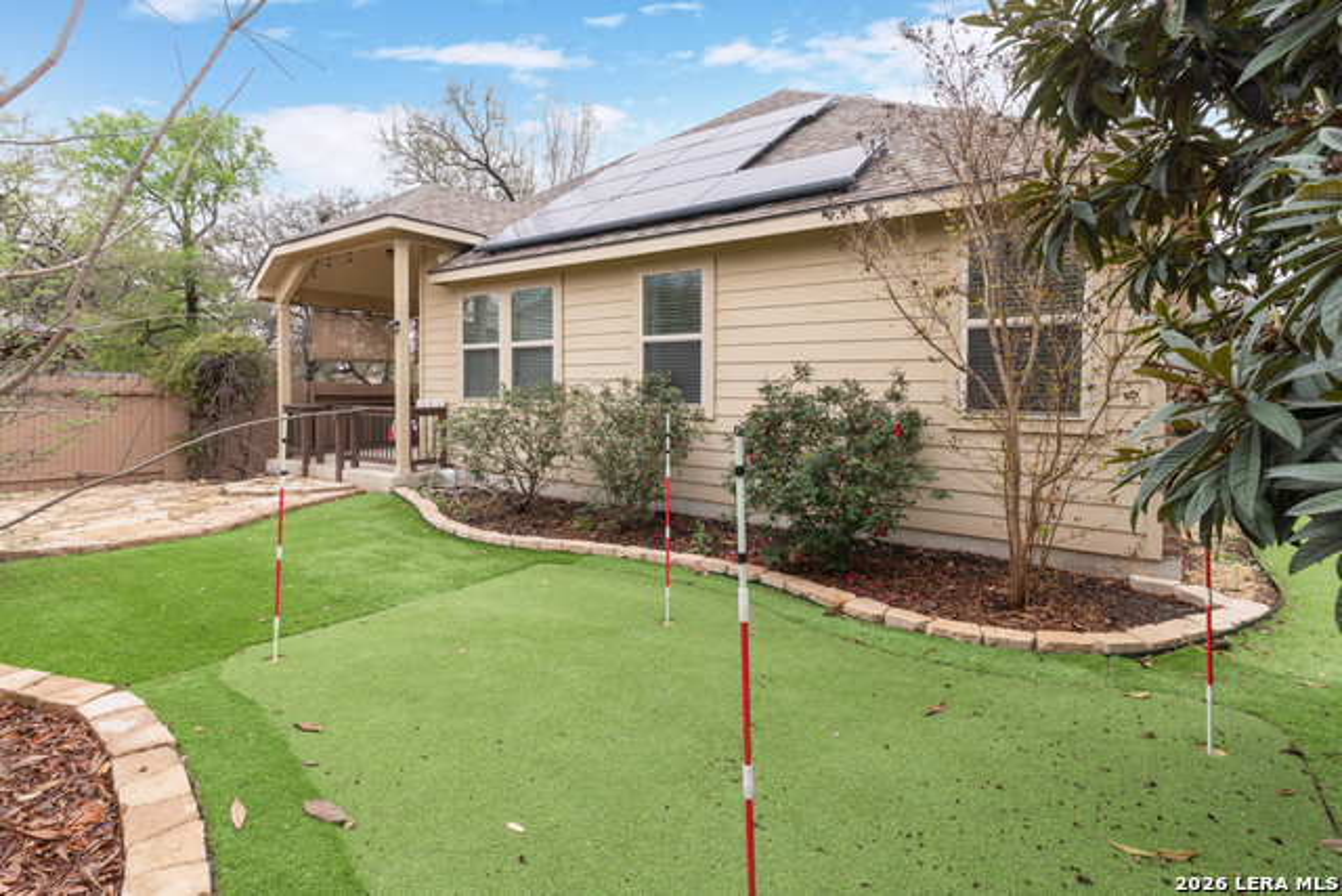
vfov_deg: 72.1
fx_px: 615
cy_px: 448
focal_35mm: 16
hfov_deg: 95.0
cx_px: 671
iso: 200
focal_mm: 11
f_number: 9
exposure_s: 1/160
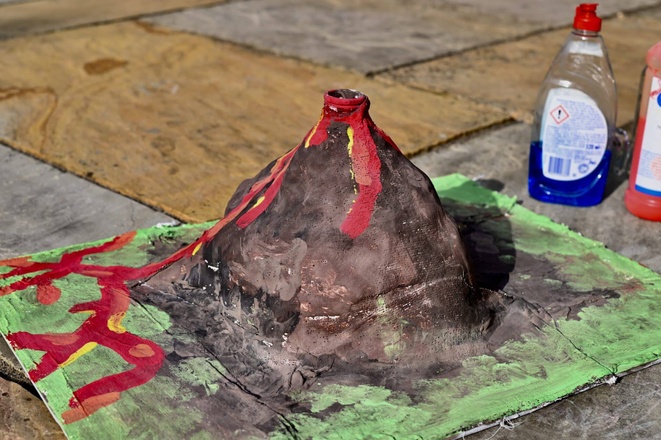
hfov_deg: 37.5
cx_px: 324
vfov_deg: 25.5
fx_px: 973
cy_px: 229
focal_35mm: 53
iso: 100
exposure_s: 1/400
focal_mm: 50
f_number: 7.1
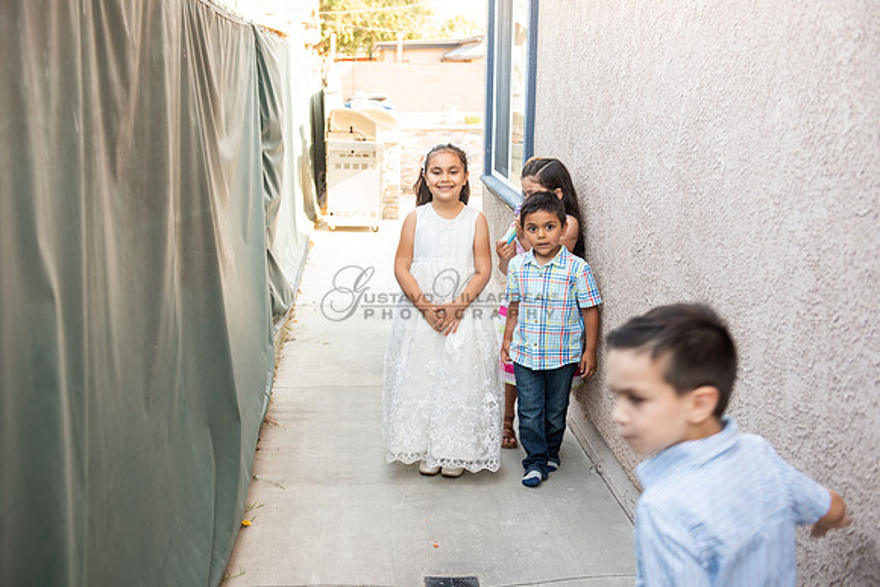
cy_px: 294
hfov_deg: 41.1
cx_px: 440
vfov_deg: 28.1
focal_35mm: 48
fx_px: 1174
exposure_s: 1/80
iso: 200
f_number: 4
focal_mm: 48
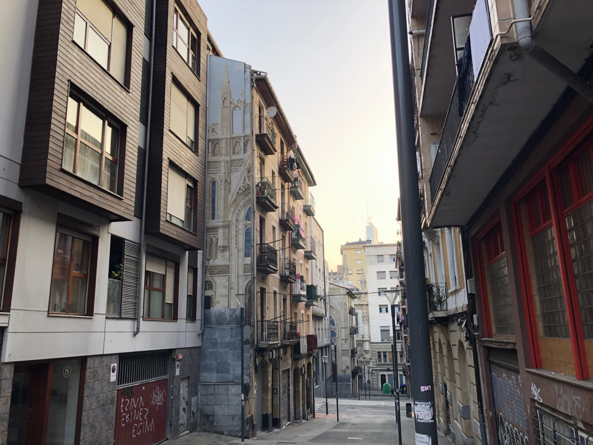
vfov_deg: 49.7
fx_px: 480
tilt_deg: +13.2
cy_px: 222
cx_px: 296
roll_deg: +1.5
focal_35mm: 28
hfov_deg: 63.4
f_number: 1.8
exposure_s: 1/120
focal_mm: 4
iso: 50
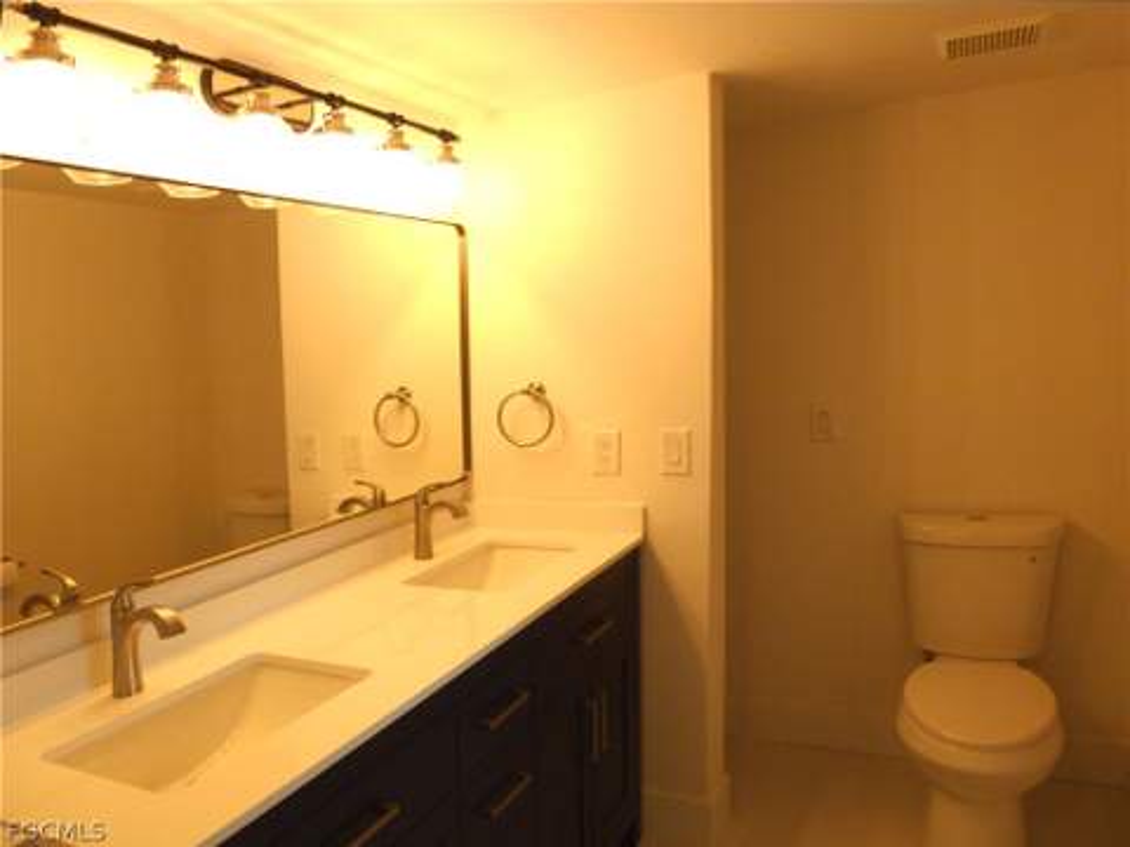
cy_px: 424
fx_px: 783
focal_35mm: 24
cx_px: 565
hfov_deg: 71.6
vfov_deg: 56.8
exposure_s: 1/125
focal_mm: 4.3
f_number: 3.3
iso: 100
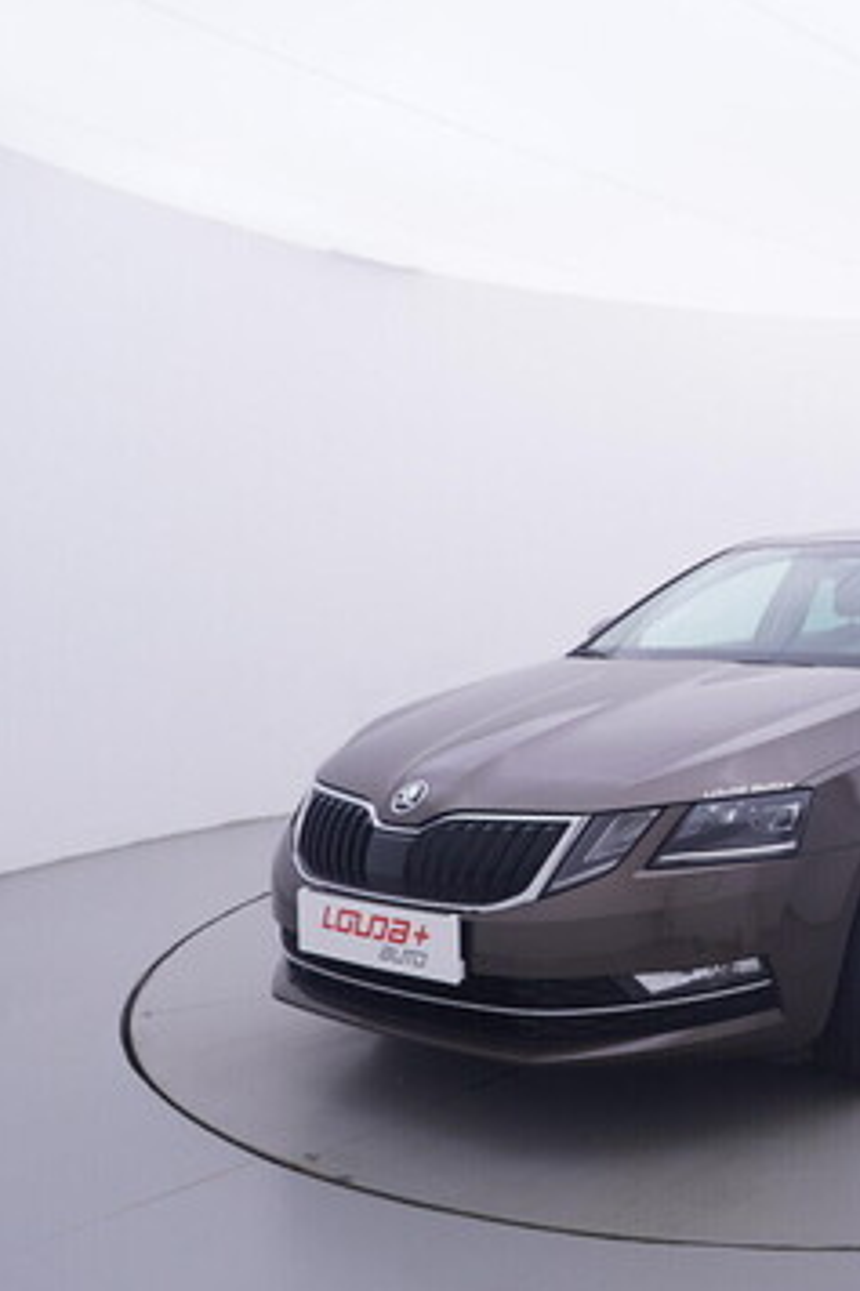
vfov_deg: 54.8
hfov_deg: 33.4
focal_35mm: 35
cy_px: 658
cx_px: 934
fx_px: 1247
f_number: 5
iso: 200
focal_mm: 15
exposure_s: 1/80
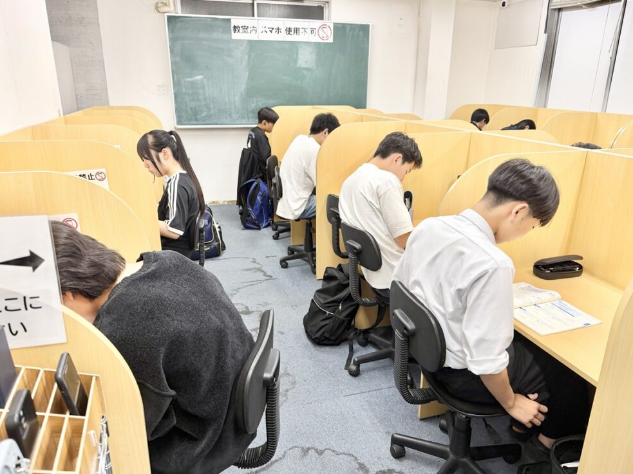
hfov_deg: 69.4
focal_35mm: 25
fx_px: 457
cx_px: 323
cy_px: 239
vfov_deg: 54.9
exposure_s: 1/121
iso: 125
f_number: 1.78
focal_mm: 6.76
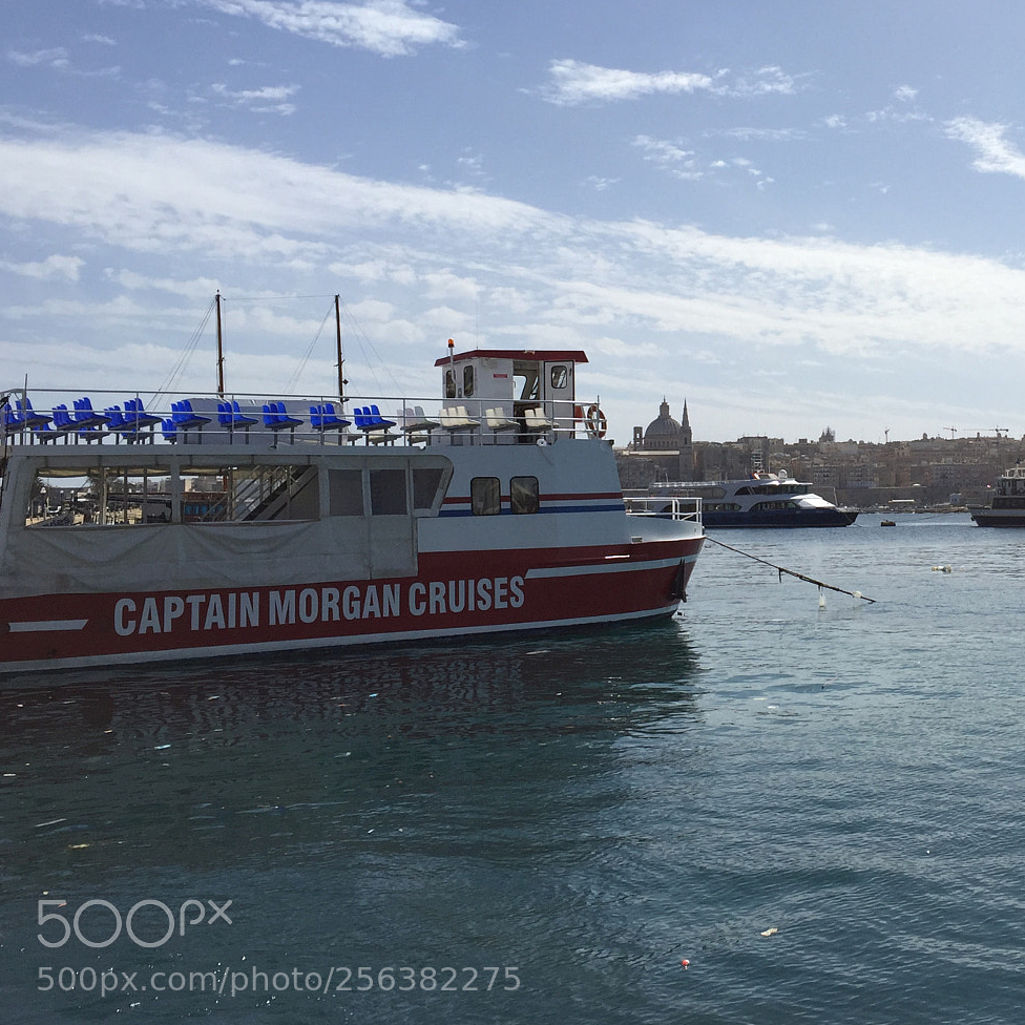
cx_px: 812
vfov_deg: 39.9
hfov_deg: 38.6
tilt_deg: +1.8
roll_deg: +0.3
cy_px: 432
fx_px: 1407
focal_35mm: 42
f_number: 2.2
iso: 32
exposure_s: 1/4950
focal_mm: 4.15
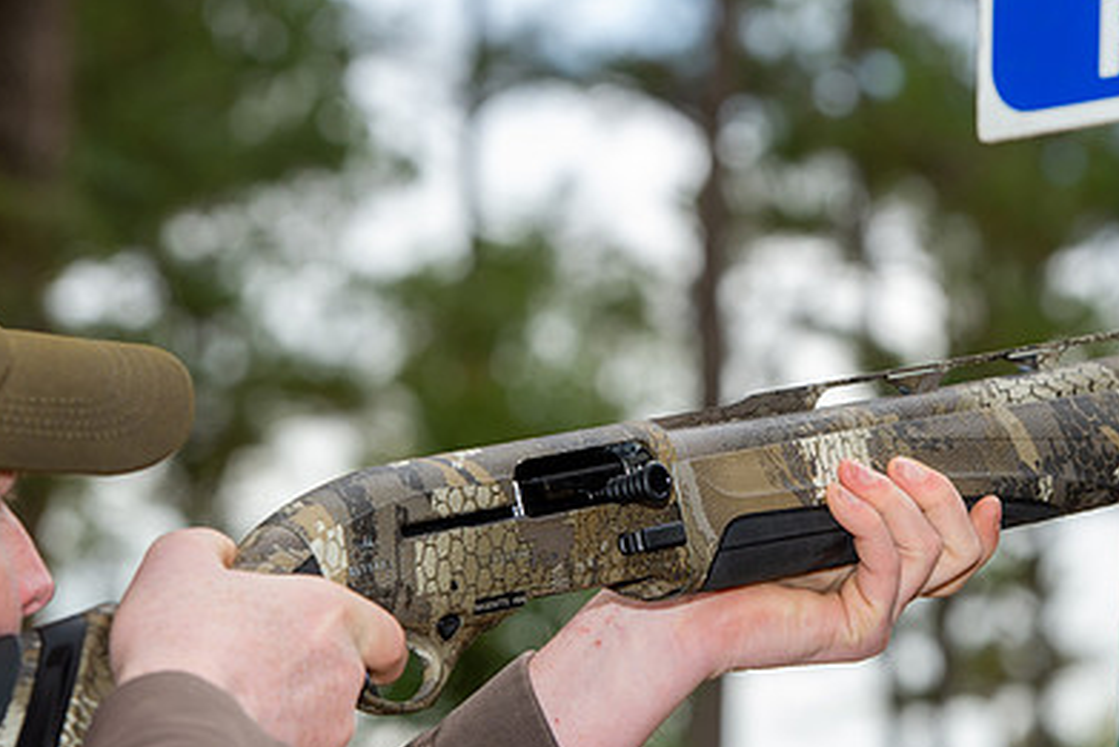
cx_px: 675
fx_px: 6219
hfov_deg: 10.3
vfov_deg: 6.9
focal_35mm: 200
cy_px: 469
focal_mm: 135
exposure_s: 1/250
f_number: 7.1
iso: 320
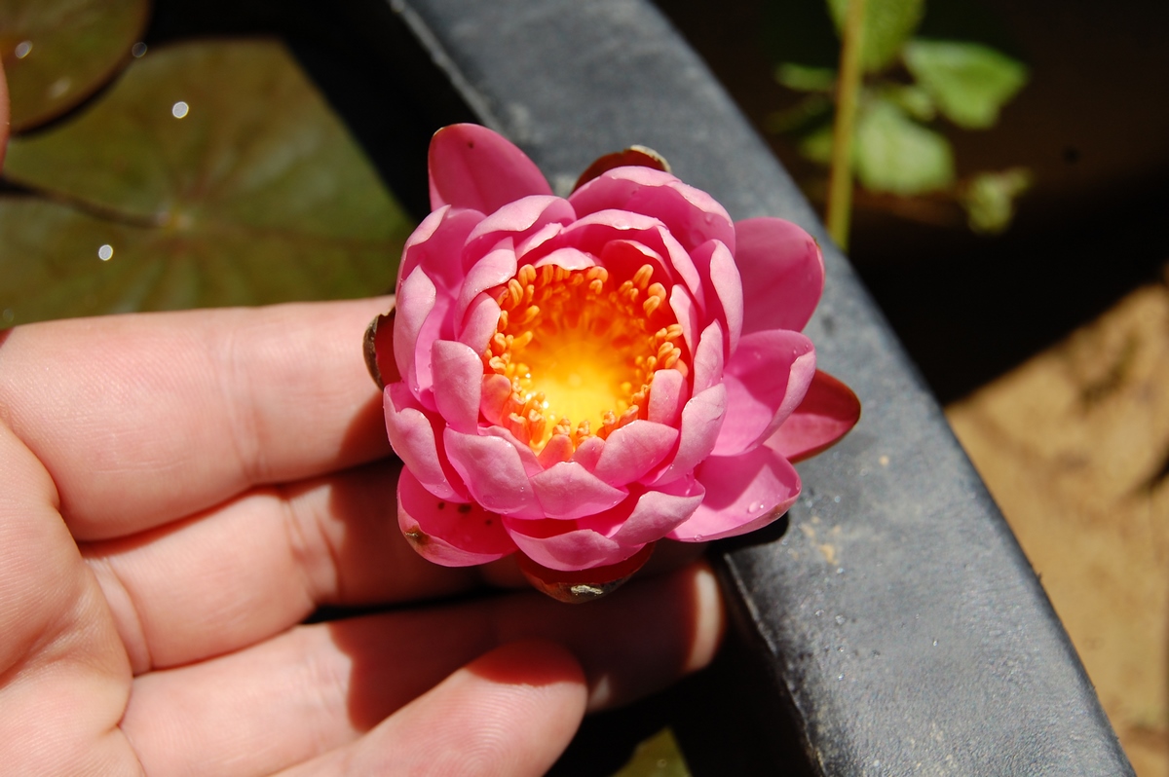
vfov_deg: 26.4
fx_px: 1655
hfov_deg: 38.9
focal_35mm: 51
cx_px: 584
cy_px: 388
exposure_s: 1/640
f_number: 8
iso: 200
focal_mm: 34
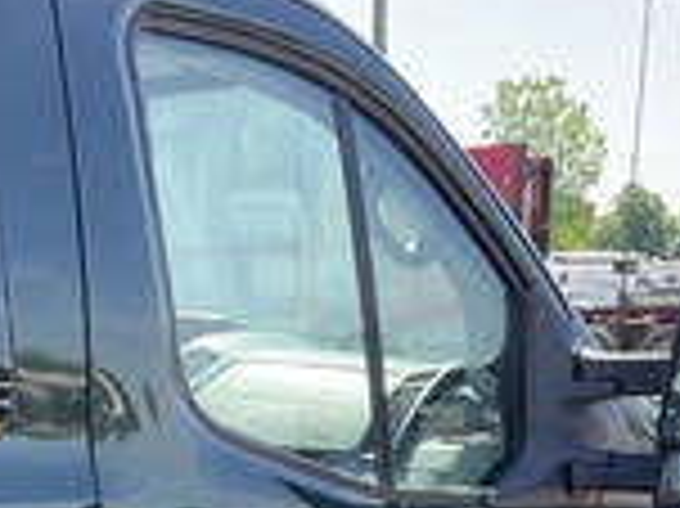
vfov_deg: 18.1
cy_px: 611
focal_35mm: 77
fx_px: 1511
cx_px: 68
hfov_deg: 24.6
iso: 25
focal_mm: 3
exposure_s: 1/353
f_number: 1.8
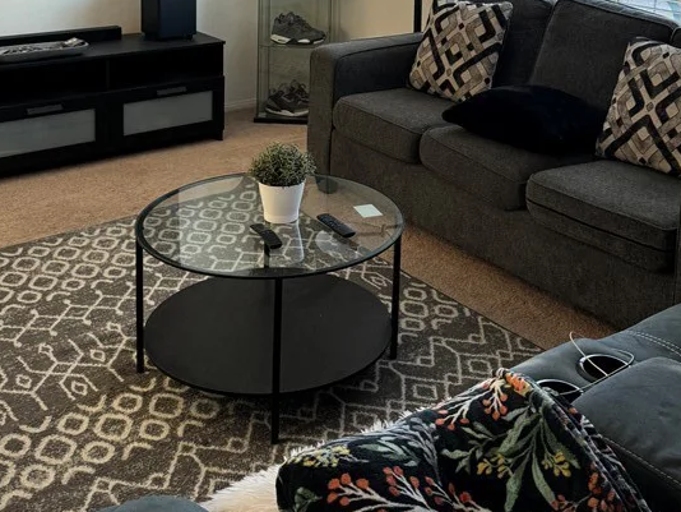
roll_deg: -1.6
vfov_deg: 29.5
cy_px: 0
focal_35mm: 46
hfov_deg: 41.2
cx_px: 381
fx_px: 905
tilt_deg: -8.8
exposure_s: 1/60
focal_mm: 6.76
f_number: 1.78
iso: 160
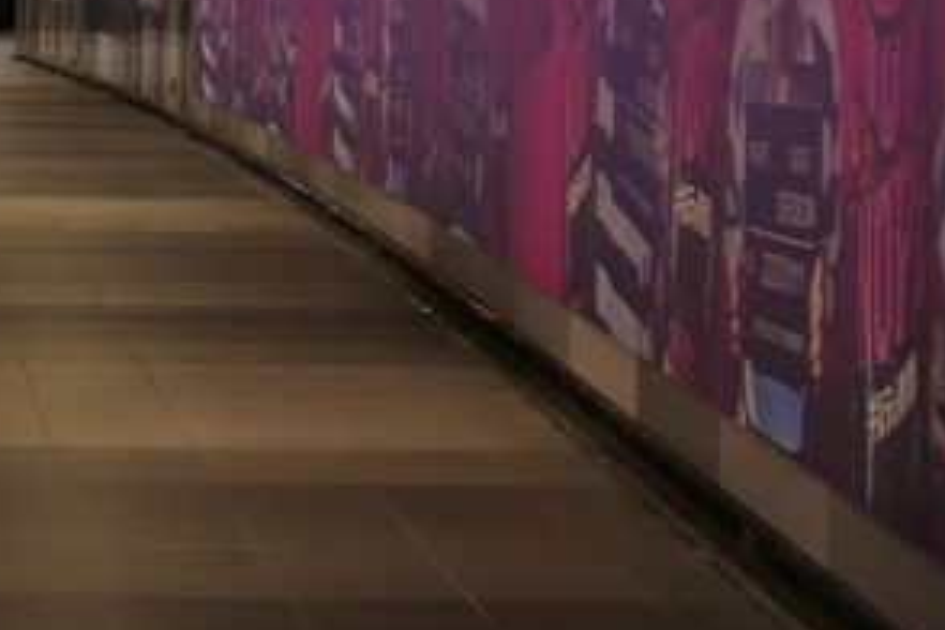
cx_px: -411
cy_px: 257
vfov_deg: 8.7
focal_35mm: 157
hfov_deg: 12.5
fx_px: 4121
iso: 125
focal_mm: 8.8
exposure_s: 1/125
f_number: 1.4
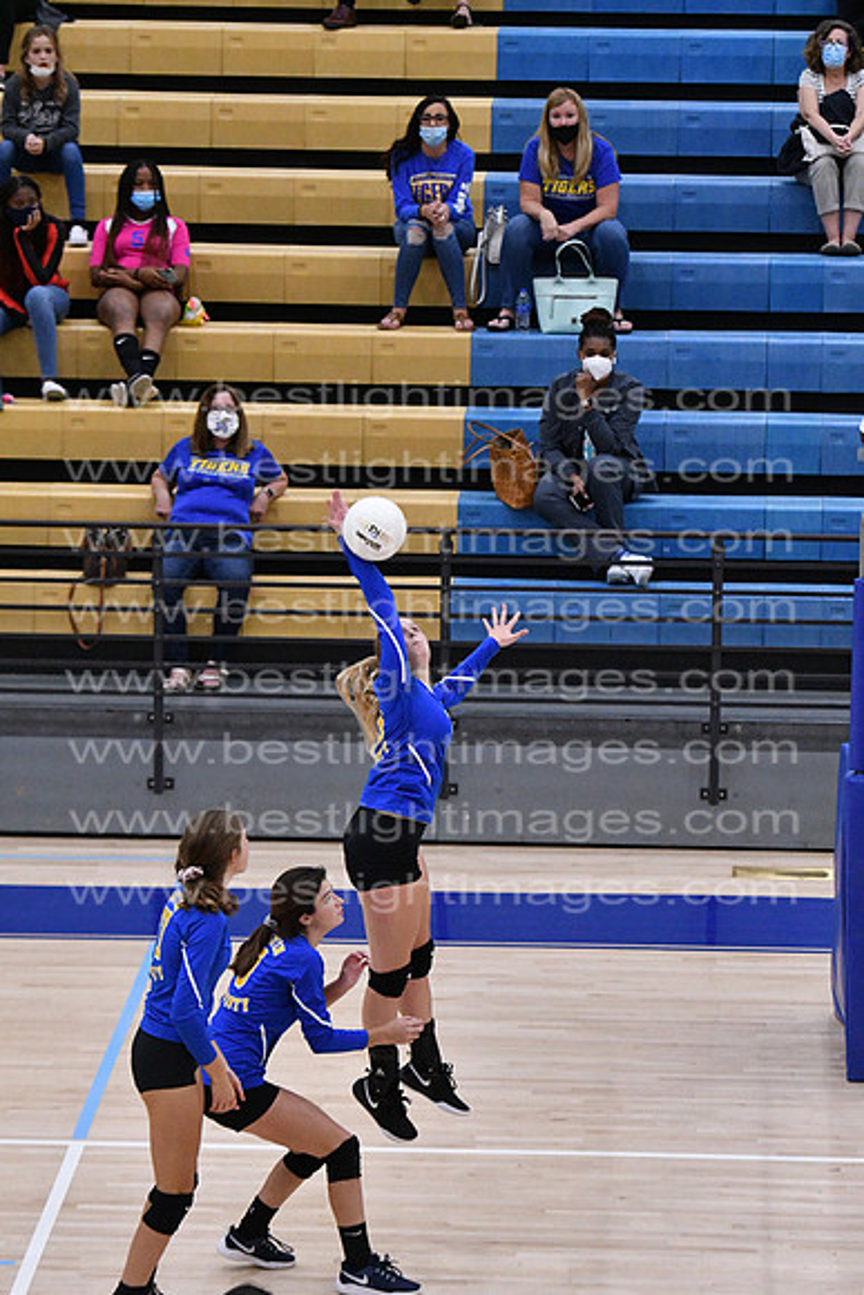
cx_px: 432
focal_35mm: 168
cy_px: 648
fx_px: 6044
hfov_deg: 8.2
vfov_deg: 12.2
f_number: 3.2
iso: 6400
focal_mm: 112
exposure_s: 1/1250
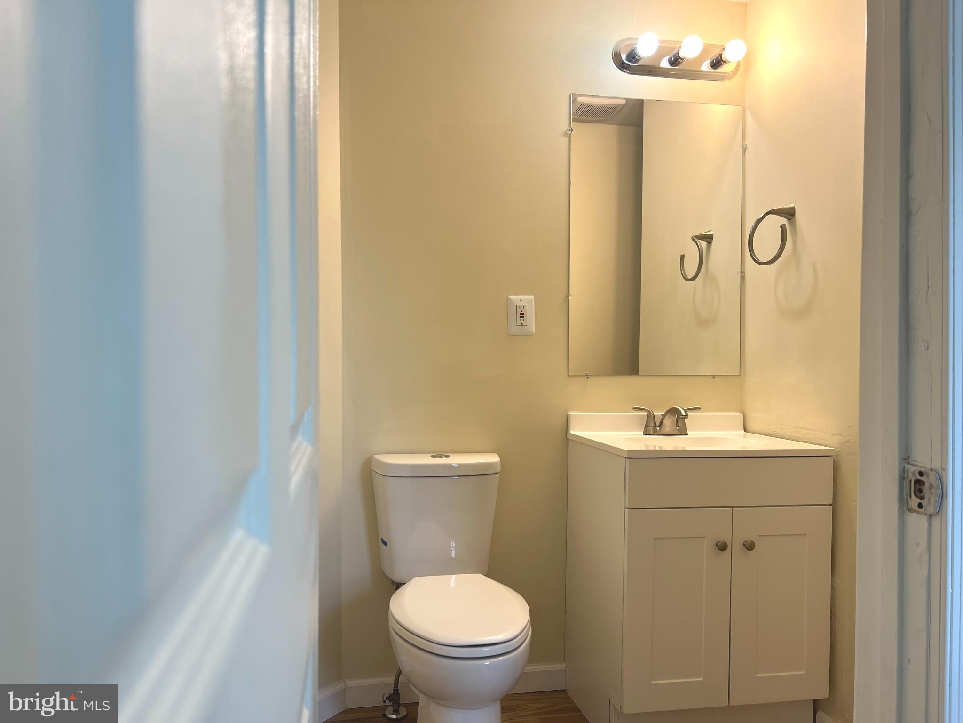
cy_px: 362
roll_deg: -0.2
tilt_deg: -1.7
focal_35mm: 26
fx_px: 723
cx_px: 482
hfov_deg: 67.3
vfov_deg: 53.1
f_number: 1.5
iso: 40
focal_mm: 5.7
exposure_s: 1/120
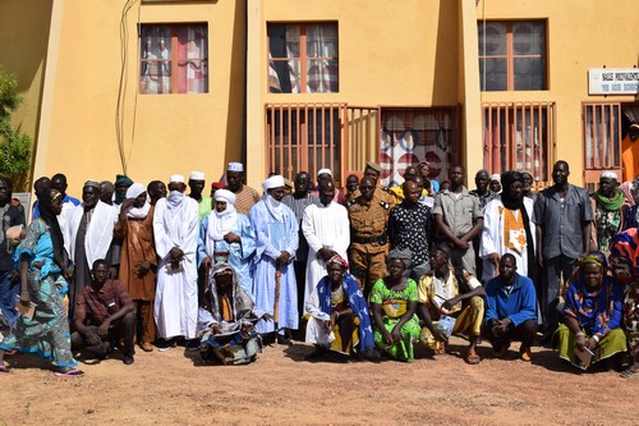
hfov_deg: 43.6
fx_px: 798
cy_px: 213
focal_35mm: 45
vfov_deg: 29.8
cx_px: 320
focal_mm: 30
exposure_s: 1/500
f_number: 11
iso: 200
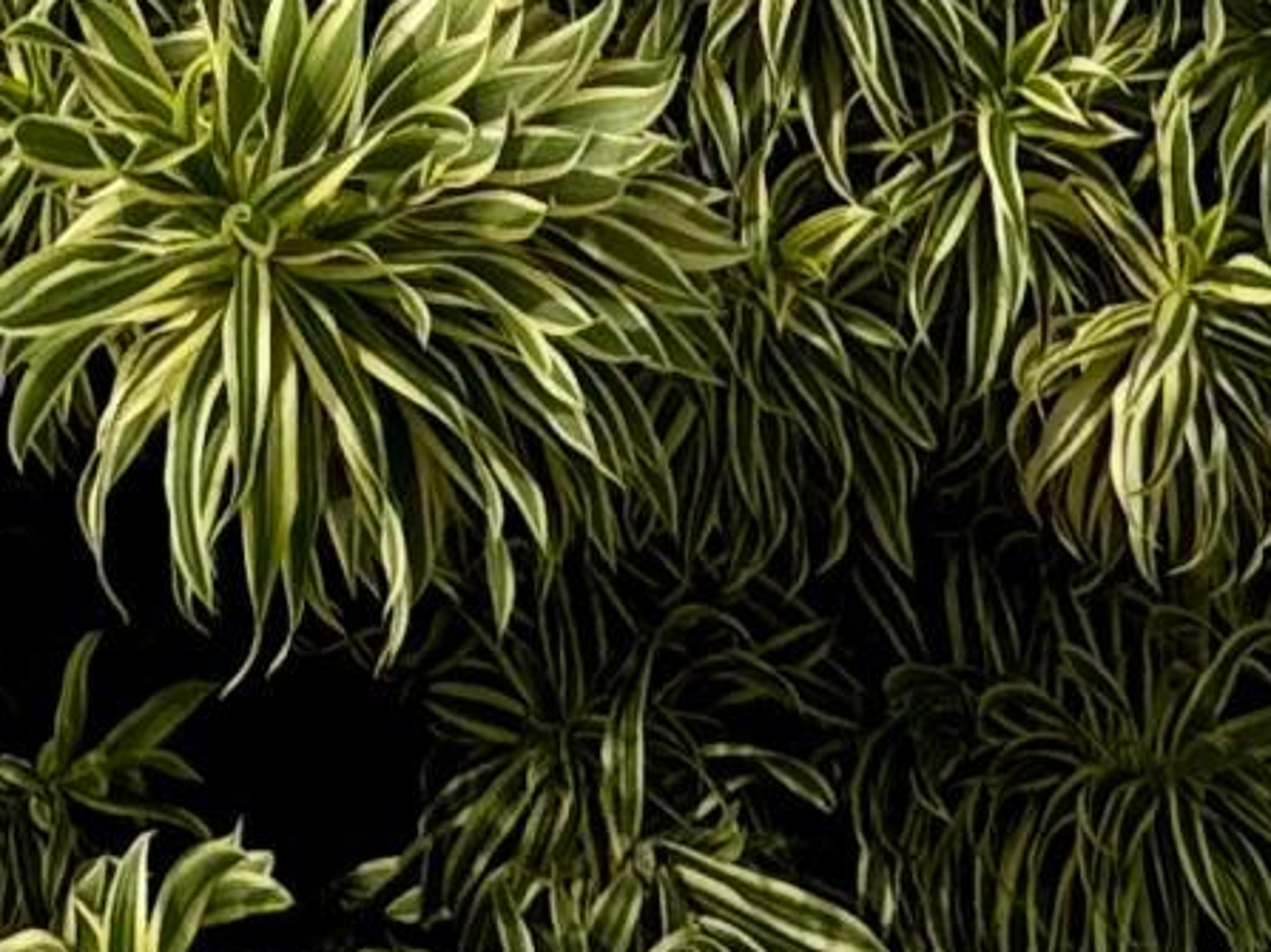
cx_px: -77
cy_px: -2109
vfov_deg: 10.1
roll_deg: +0.8
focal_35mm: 94
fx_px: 3450
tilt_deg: +20.9
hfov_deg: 20.1
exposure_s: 1/3390
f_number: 2.2
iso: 50
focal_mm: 2.22
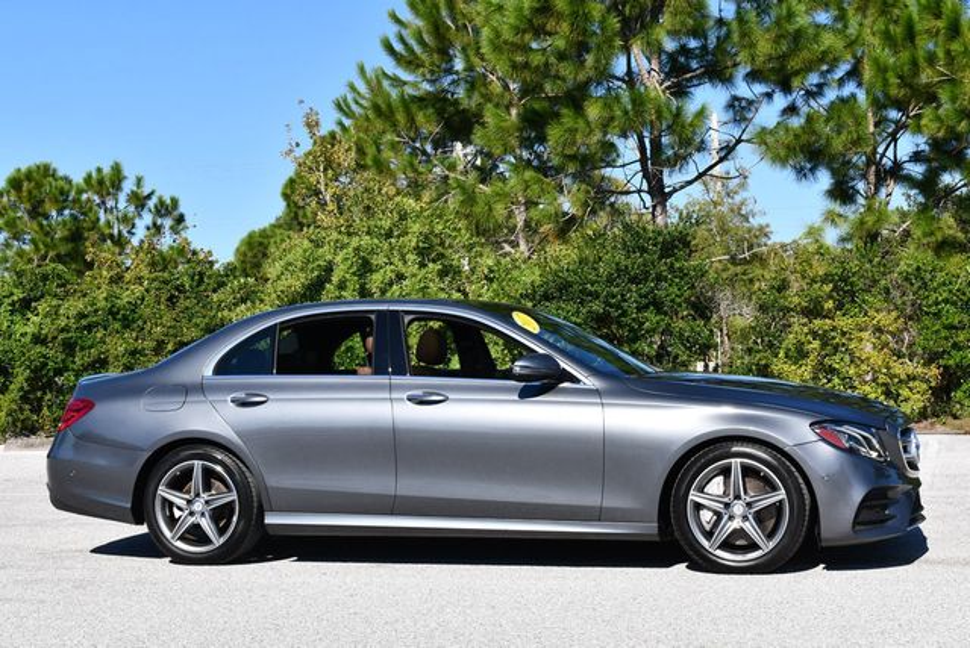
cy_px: 324
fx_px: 1726
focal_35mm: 64
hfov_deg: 31.4
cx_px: 485
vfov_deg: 21.3
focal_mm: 32
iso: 110
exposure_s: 1/250
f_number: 8
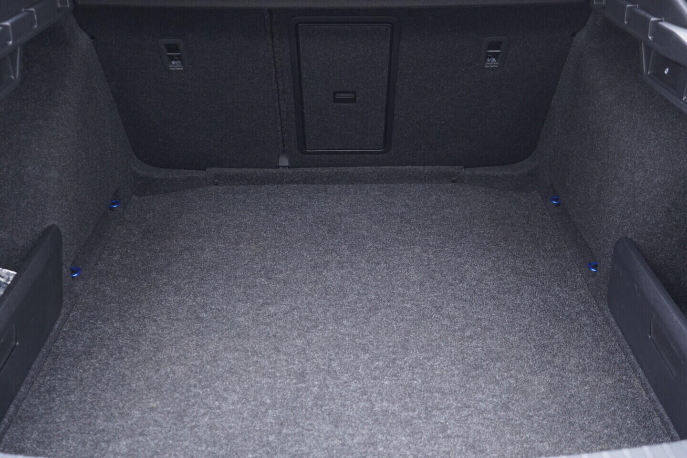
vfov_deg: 36.9
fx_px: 687
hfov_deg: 53.1
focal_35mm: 36
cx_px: 344
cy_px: 229
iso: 800
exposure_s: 1/40
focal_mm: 24
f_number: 2.8
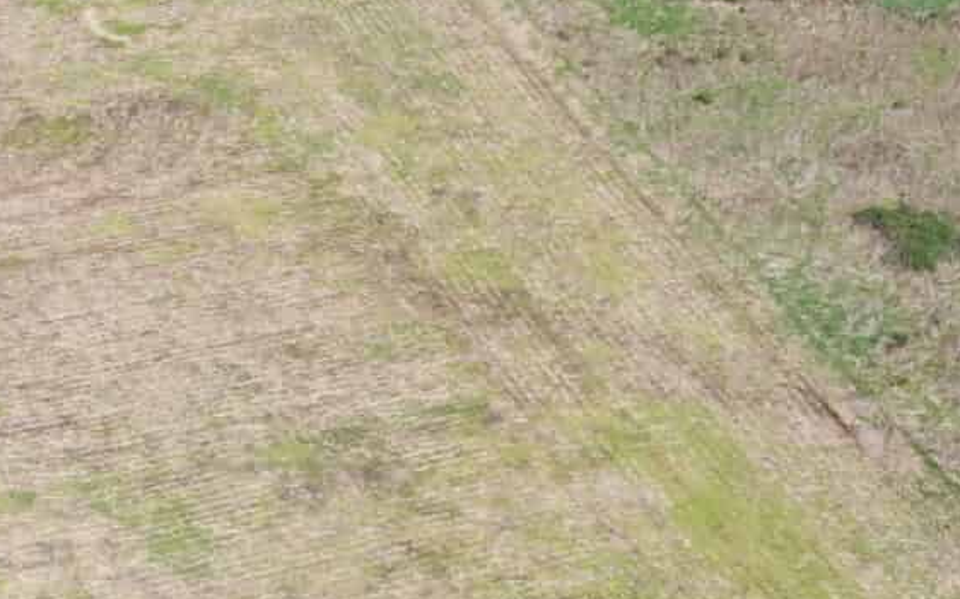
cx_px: -511
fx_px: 3401
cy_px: -11
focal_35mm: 130
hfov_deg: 14.8
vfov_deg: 10.0
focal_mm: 10.26
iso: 100
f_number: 5.6
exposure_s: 1/400
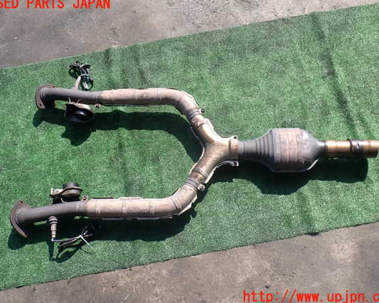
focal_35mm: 32
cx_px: 192
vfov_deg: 45.8
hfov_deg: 55.7
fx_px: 359
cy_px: 150
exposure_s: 1/500
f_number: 3.2
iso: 100
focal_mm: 5.4
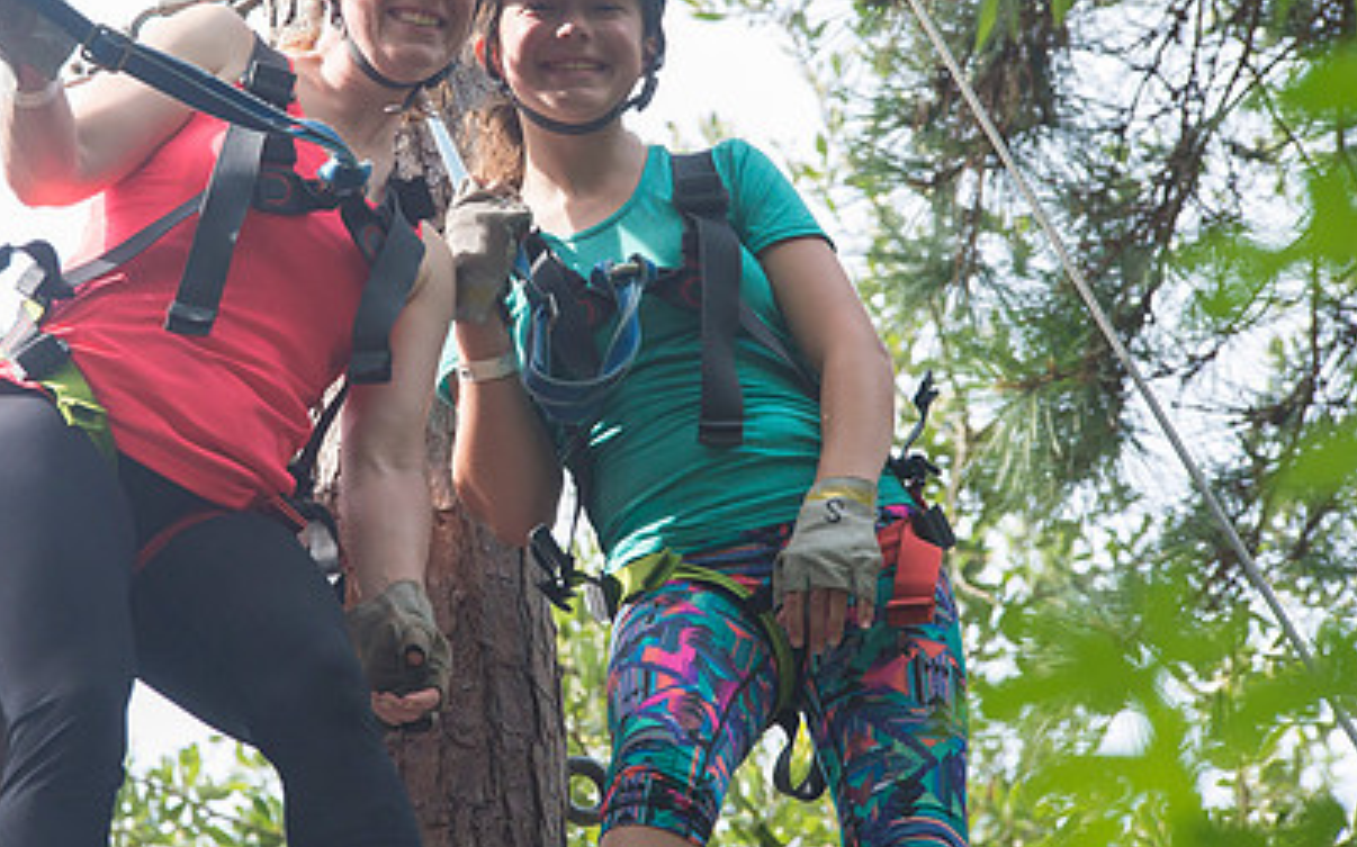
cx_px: 476
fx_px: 10870
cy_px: 339
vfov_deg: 4.5
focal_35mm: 294
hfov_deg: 7.1
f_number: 7.1
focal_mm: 200
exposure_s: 1/800
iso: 1250
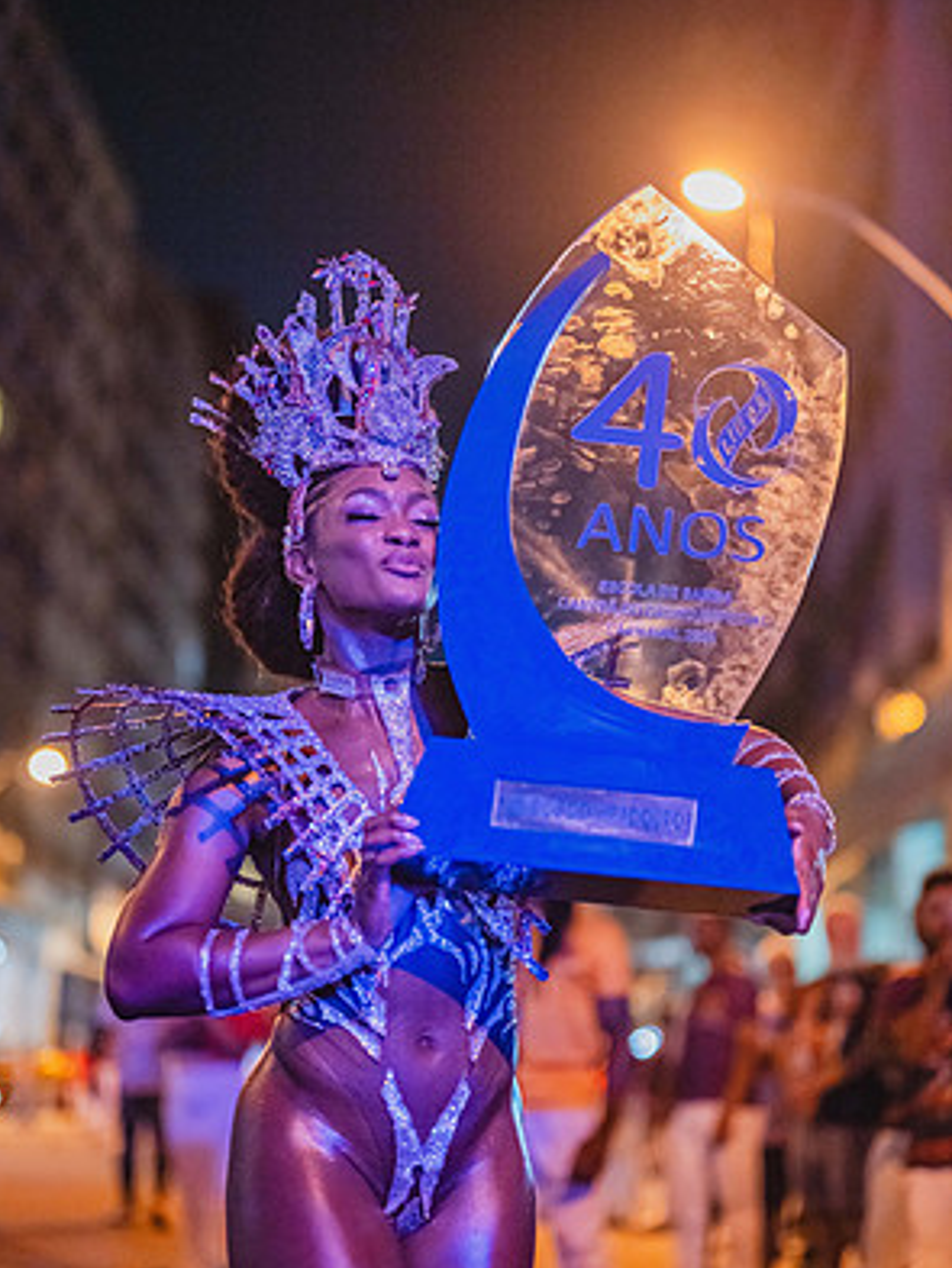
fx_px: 2016
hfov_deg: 26.6
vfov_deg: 34.9
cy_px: 687
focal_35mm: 55
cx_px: 478
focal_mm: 50
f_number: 1.2
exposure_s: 1/250
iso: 6400
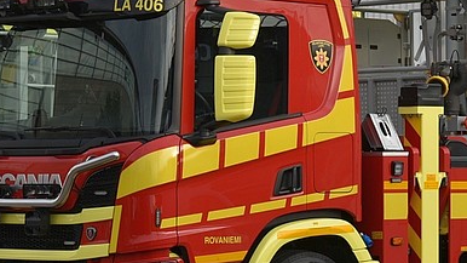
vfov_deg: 7.3
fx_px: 2055
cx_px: 415
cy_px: 118
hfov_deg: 12.9
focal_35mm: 166
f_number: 8
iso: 280
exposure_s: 1/250
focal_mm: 68
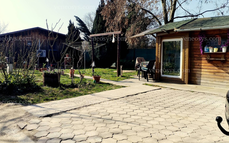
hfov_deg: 56.6
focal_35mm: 34
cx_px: 106
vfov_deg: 37.2
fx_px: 212
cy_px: 66
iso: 100
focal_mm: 4.75
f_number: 1.8
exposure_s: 1/1827
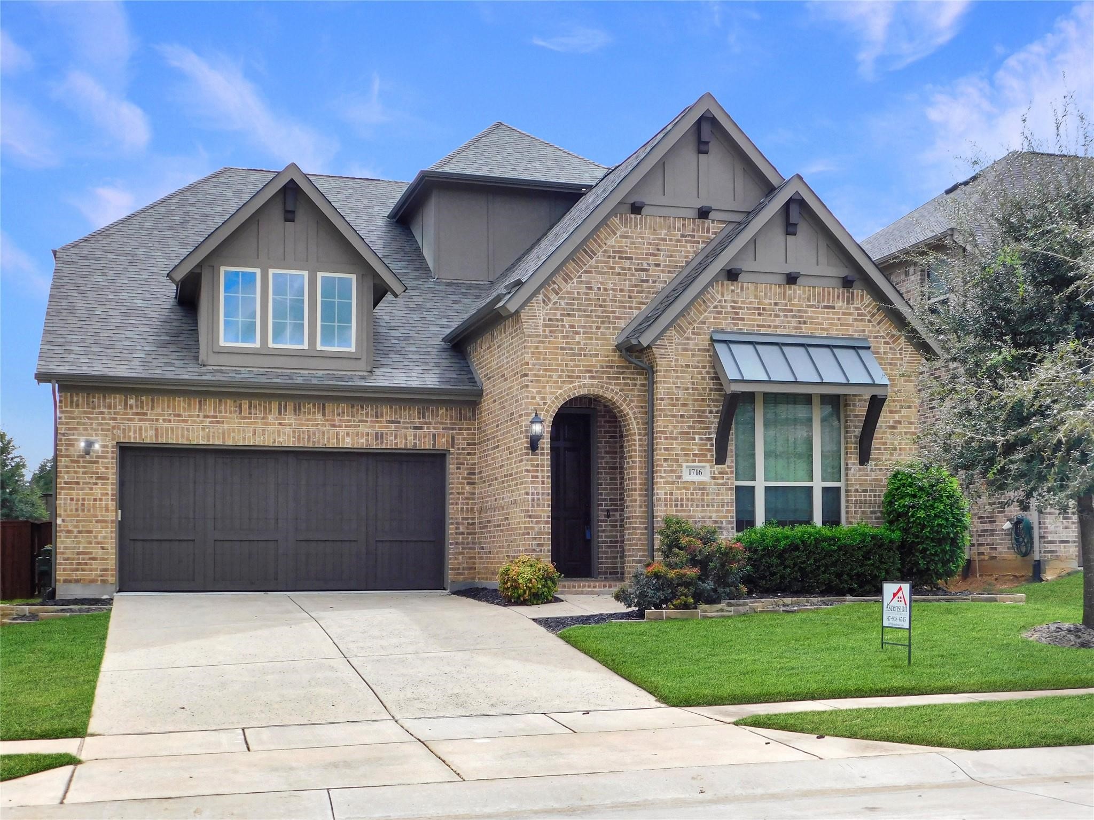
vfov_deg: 36.0
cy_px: 410
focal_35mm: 40
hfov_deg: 46.8
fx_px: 1264
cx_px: 547
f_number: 3.6
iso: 125
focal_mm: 7.1
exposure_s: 1/800
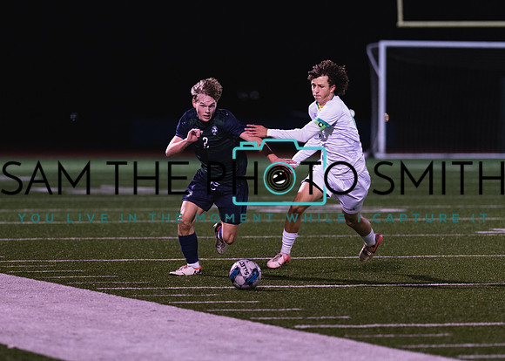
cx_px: 192
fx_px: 3977
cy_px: 179
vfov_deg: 5.2
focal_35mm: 277
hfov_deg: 7.3
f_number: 1.8
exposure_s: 1/1000
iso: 1000
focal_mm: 135
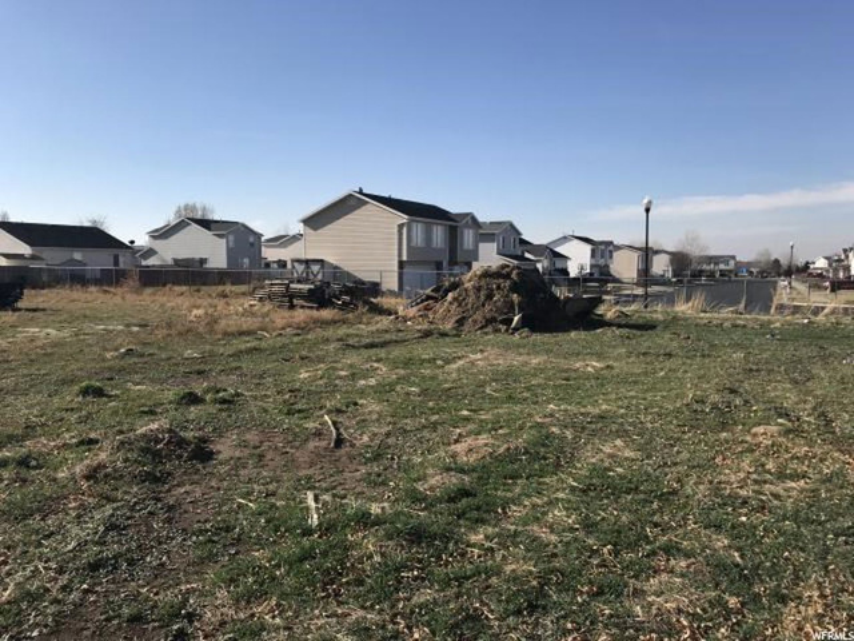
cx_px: 427
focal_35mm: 28
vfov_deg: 49.7
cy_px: 320
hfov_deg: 63.4
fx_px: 691
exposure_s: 1/2660
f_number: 1.8
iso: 20
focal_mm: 3.99
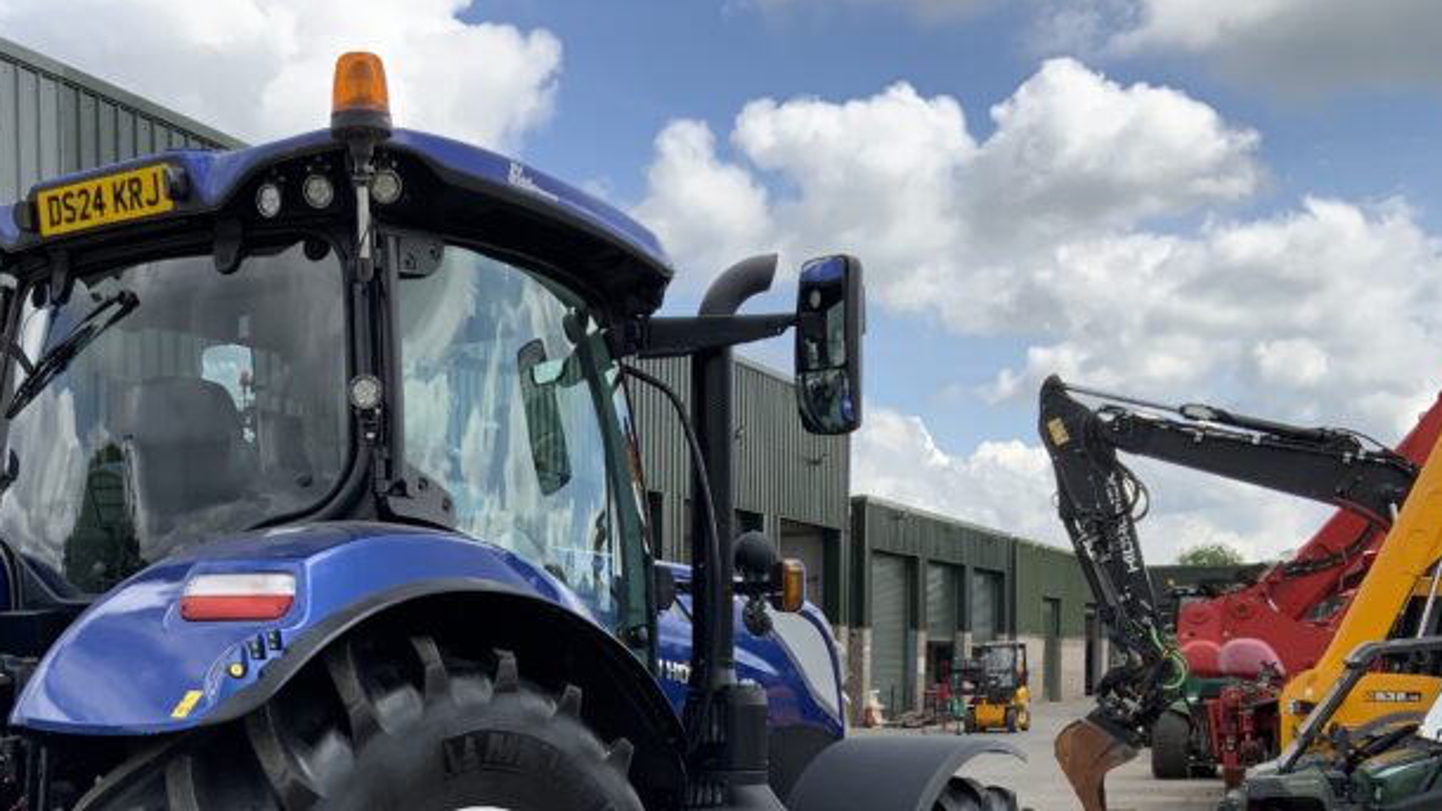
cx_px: 520
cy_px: 773
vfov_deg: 22.0
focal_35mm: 53
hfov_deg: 38.9
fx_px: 2026
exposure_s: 1/1168
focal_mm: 3
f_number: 1.8
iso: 16
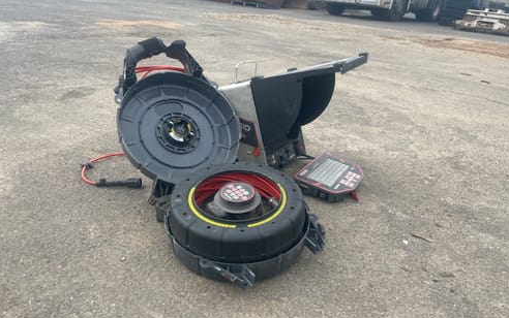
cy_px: 168
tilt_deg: -22.6
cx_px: 258
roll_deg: -4.7
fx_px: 389
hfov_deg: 66.4
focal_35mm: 28
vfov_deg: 44.6
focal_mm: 4.2
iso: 32
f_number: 1.6
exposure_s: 1/1319
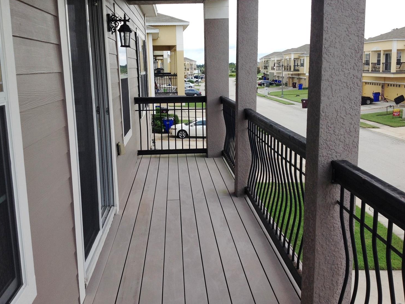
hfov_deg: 49.0
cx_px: 197
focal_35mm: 38
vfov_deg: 37.7
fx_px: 445
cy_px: 142
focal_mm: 4.28
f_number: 2.4
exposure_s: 1/889
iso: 50
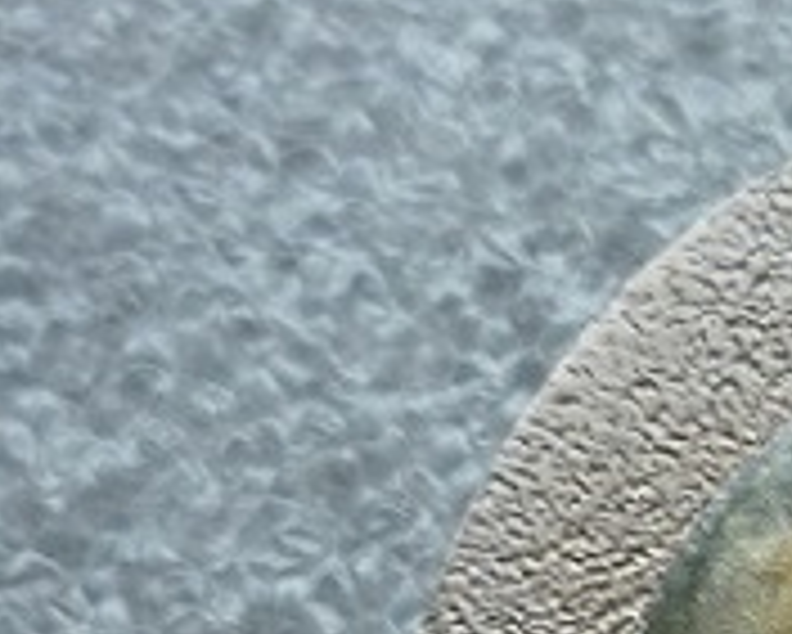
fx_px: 2885
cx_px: 1217
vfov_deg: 12.1
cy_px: 897
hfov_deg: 14.5
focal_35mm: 123
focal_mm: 5.2
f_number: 3.5
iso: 100
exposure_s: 1/100
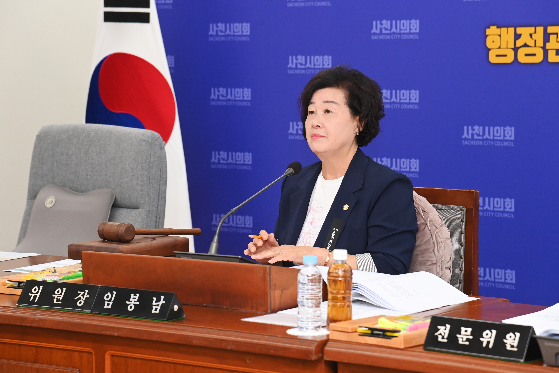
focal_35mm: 120
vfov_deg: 11.4
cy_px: 186
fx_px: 1863
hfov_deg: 17.1
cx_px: 280
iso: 2500
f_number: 6.3
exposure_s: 1/250
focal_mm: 120
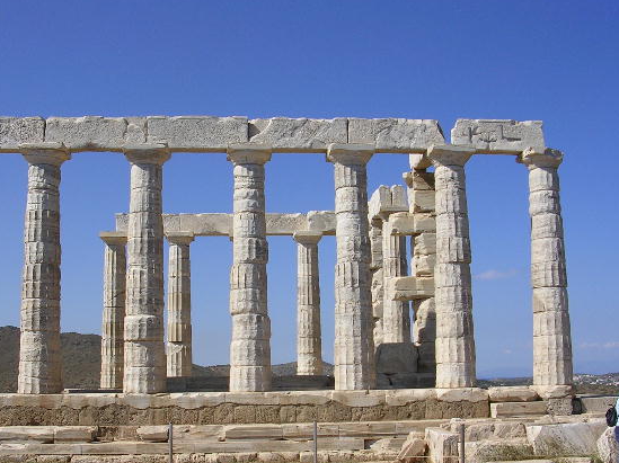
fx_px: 804
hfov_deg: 42.1
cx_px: 304
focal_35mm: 45
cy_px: 259
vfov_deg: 32.1
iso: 50
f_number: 5.6
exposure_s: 1/502
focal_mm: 5.8
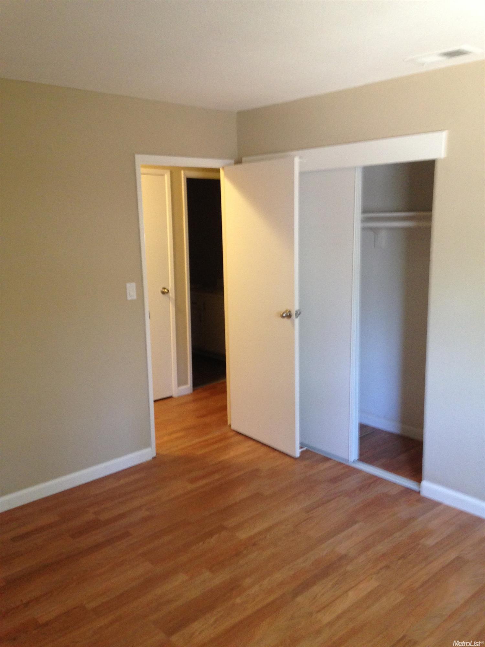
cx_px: 242
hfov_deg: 42.9
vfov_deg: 55.4
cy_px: 324
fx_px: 616
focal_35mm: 33
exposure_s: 1/20
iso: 160
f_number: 2.4
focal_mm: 4.12
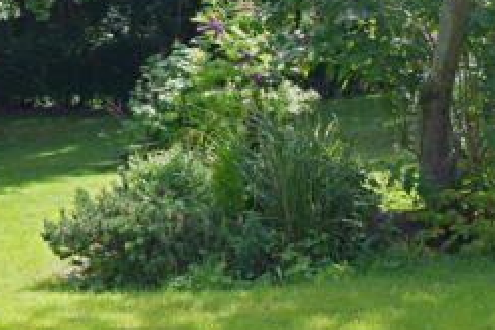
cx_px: 84
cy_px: 23
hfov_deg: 27.4
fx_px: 990
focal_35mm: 72
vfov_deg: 18.6
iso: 200
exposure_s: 1/250
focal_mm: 18
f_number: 5
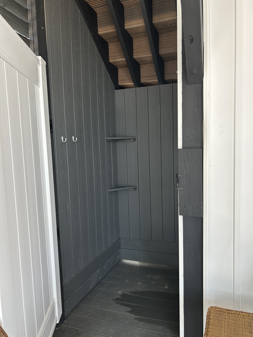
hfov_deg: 53.1
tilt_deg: -5.5
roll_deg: +1.4
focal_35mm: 26
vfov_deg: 67.3
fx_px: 253
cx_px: 126
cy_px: 168
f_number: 1.5
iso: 40
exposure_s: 1/121
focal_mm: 5.7
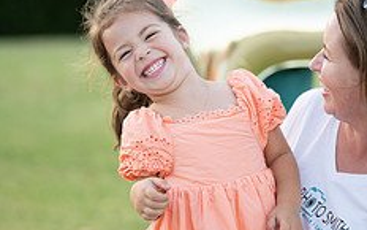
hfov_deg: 20.9
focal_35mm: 99
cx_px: 236
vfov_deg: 13.2
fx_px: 990
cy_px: 68
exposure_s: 1/1000
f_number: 1.2
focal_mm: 50
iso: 250
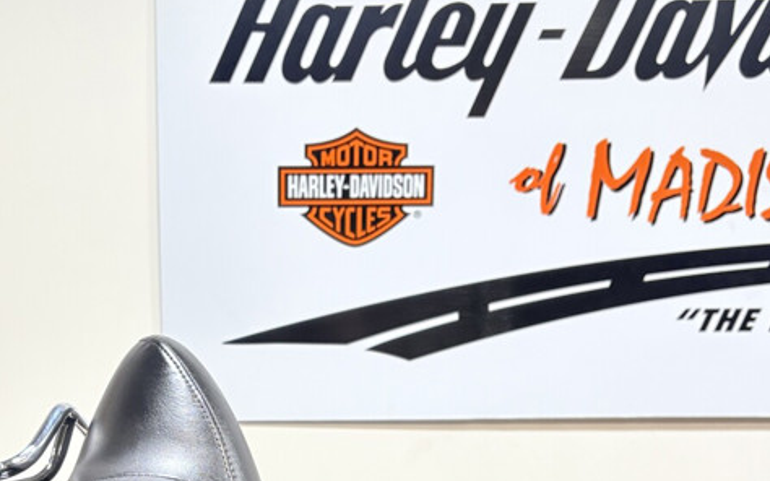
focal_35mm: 62
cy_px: 606
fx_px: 1301
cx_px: 269
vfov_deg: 19.5
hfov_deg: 32.7
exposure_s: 1/120
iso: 40
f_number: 1.6
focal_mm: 5.96
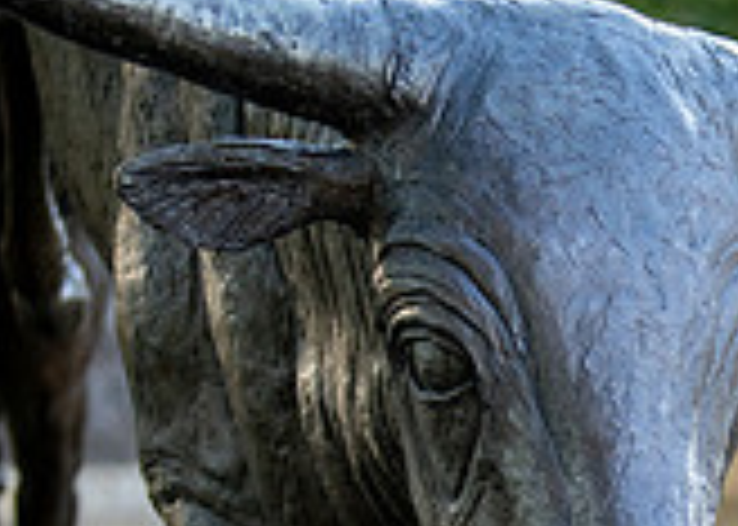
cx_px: 1253
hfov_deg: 9.1
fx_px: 4463
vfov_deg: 6.7
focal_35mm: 213
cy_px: 770
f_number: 1.2
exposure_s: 1/1000
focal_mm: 50
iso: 200
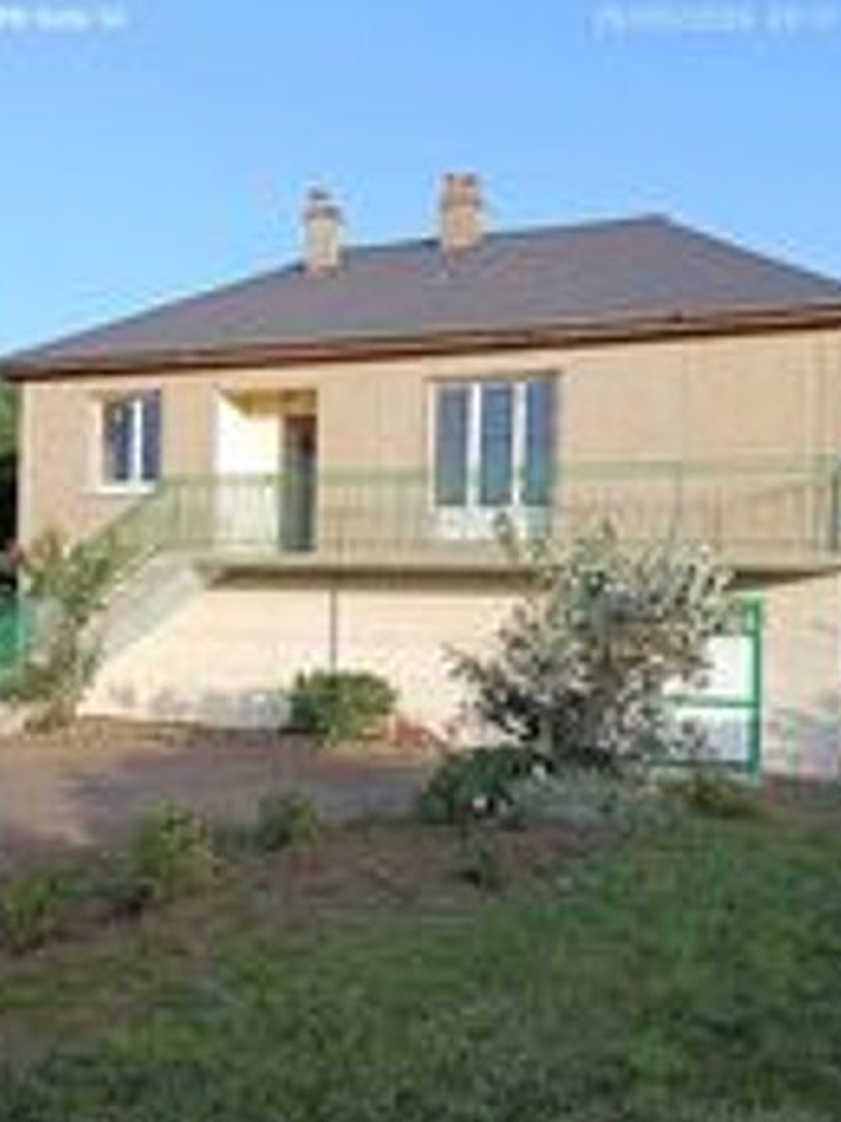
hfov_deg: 39.6
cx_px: 389
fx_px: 1167
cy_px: 617
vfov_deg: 51.3
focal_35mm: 36
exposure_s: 1/214
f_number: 1.7
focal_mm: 5.24
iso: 50
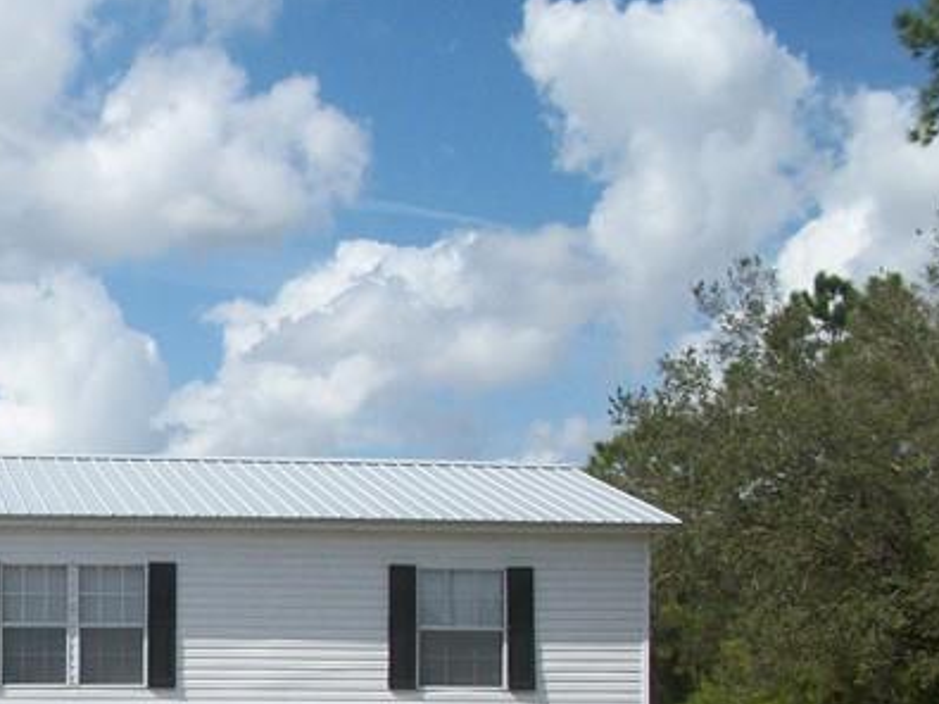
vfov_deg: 17.4
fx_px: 2251
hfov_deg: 22.1
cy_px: 666
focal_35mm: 83
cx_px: -136
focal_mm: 5.7
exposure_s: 1/320
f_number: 8.8
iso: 80
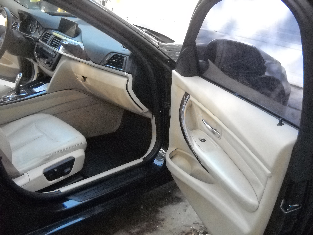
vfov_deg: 35.1
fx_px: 371
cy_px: 118
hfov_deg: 45.8
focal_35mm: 41
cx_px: 156
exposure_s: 1/209
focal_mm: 6.72
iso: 800
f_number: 3.1
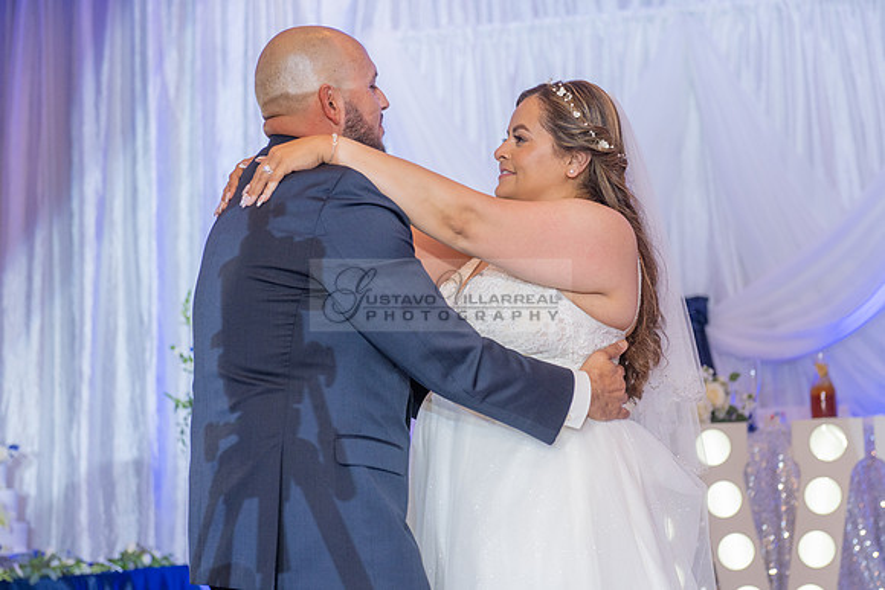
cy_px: 295
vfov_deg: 19.5
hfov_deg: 28.8
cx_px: 442
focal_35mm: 70
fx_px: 1721
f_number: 4
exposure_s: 1/200
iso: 1600
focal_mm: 70
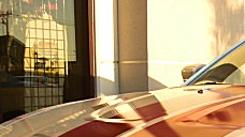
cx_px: 274
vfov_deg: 10.4
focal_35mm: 110
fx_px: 714
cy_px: 246
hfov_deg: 18.7
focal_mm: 6.3
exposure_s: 1/160
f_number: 2.8
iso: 50
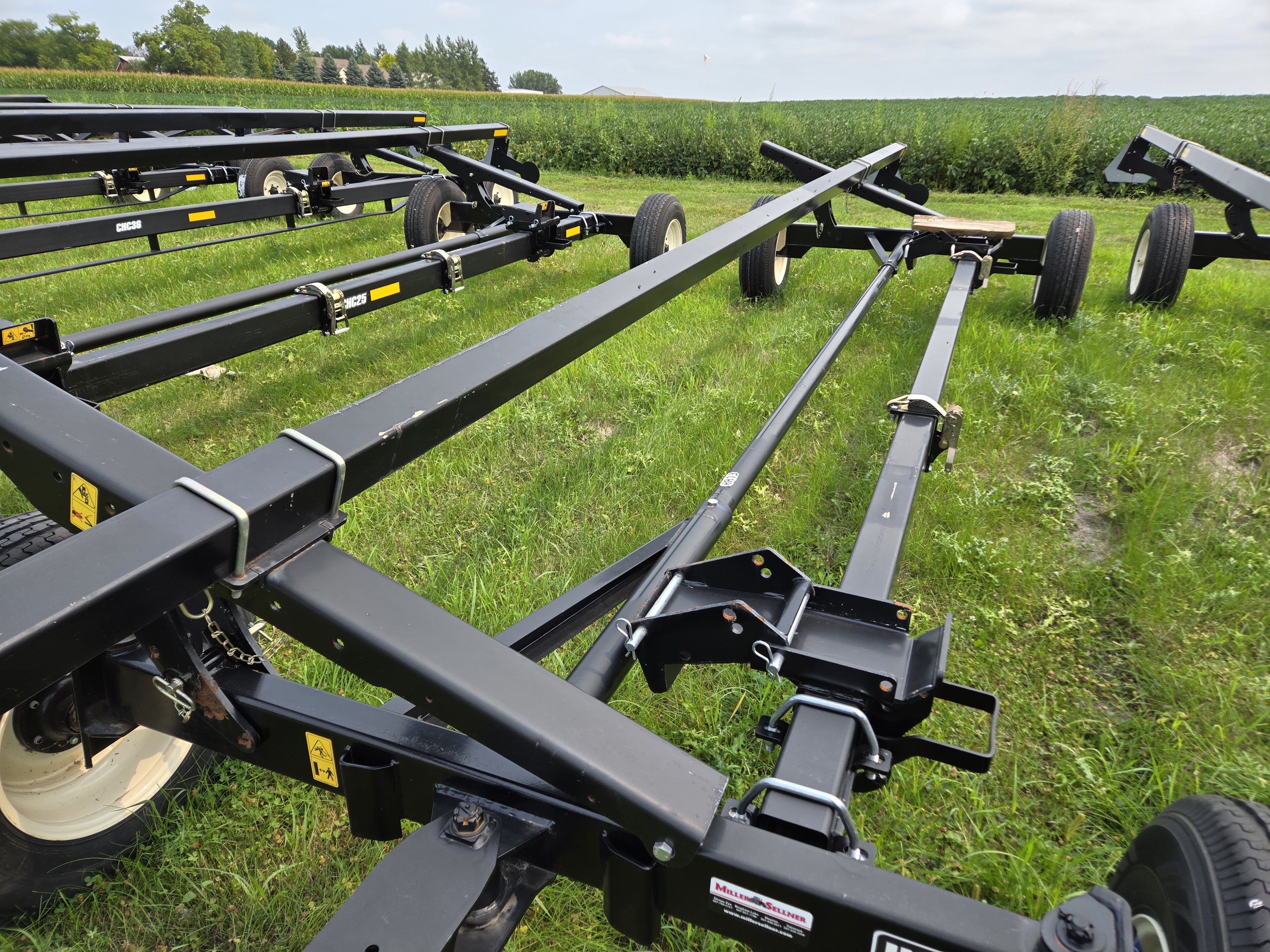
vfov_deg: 58.9
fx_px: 844
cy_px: 476
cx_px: 635
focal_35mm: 23
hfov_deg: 73.9
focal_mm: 5.4
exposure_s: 1/917
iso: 25
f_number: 1.8
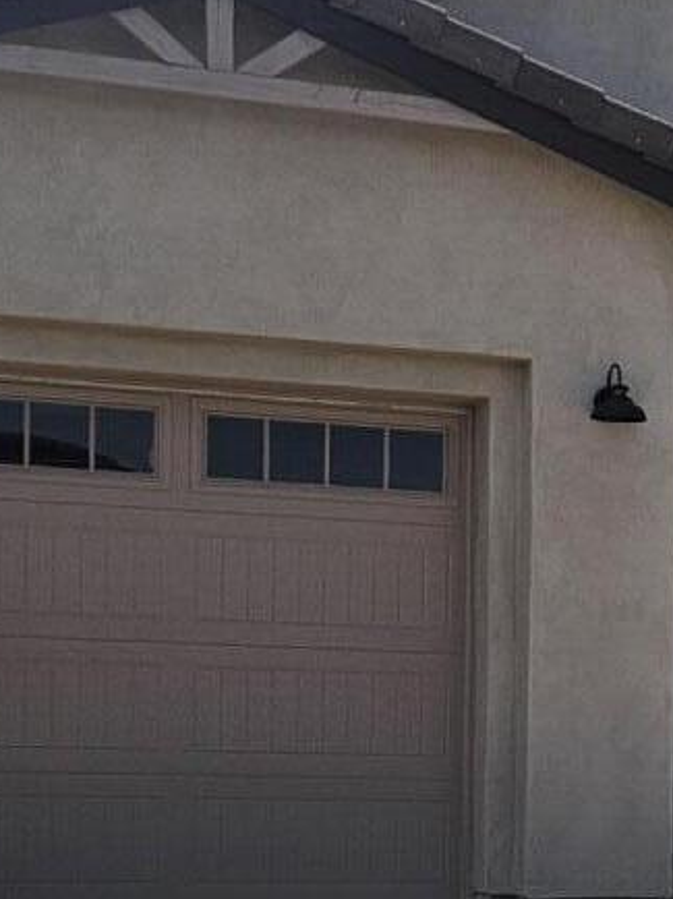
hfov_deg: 13.6
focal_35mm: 106
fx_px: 2750
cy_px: 953
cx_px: 793
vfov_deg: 18.0
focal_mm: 5.4
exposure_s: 1/3474
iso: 25
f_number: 1.8
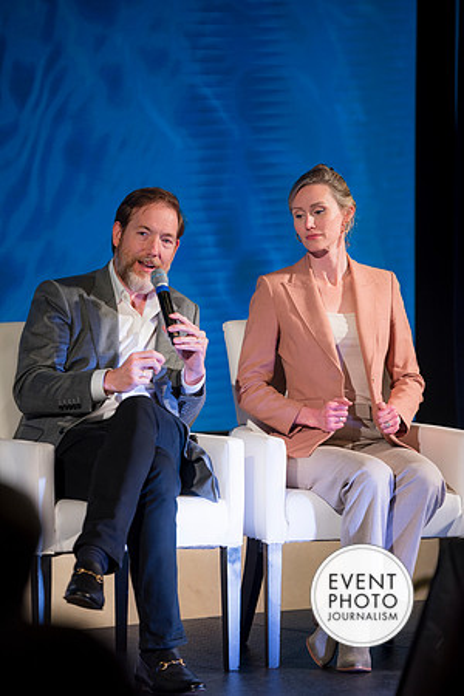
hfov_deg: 6.9
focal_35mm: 200
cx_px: 232
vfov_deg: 10.3
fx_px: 3866
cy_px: 348
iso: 280
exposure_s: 1/125
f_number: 2.8
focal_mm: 200
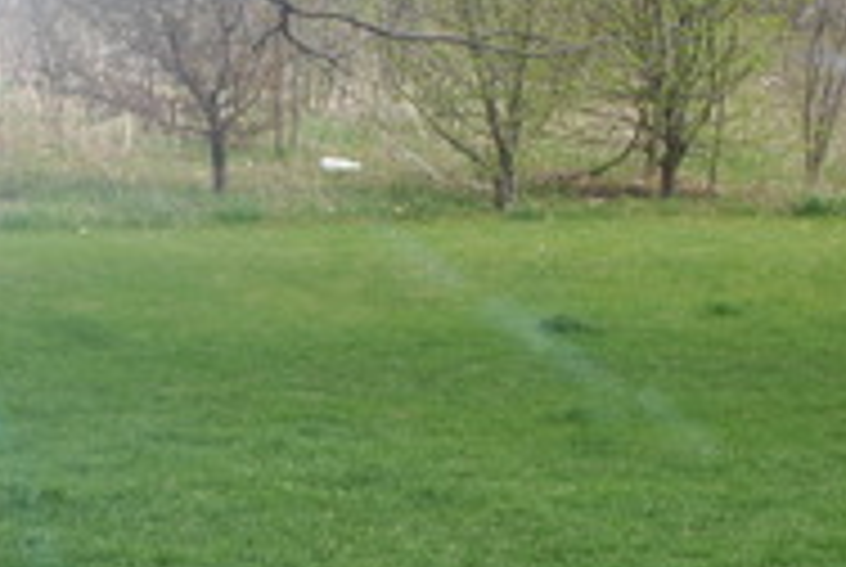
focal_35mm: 92
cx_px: 320
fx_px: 2165
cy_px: 302
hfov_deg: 22.1
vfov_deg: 14.9
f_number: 6.3
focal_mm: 18
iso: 100
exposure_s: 1/200
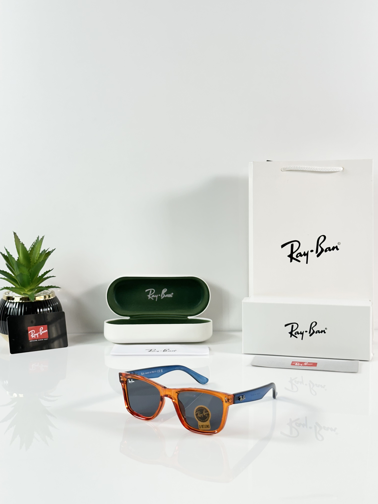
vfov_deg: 39.7
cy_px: 252
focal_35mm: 48
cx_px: 189
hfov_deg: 30.3
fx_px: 699
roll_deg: -0.2
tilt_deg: -7.2
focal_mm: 6.86
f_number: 1.78
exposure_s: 1/100
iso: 64
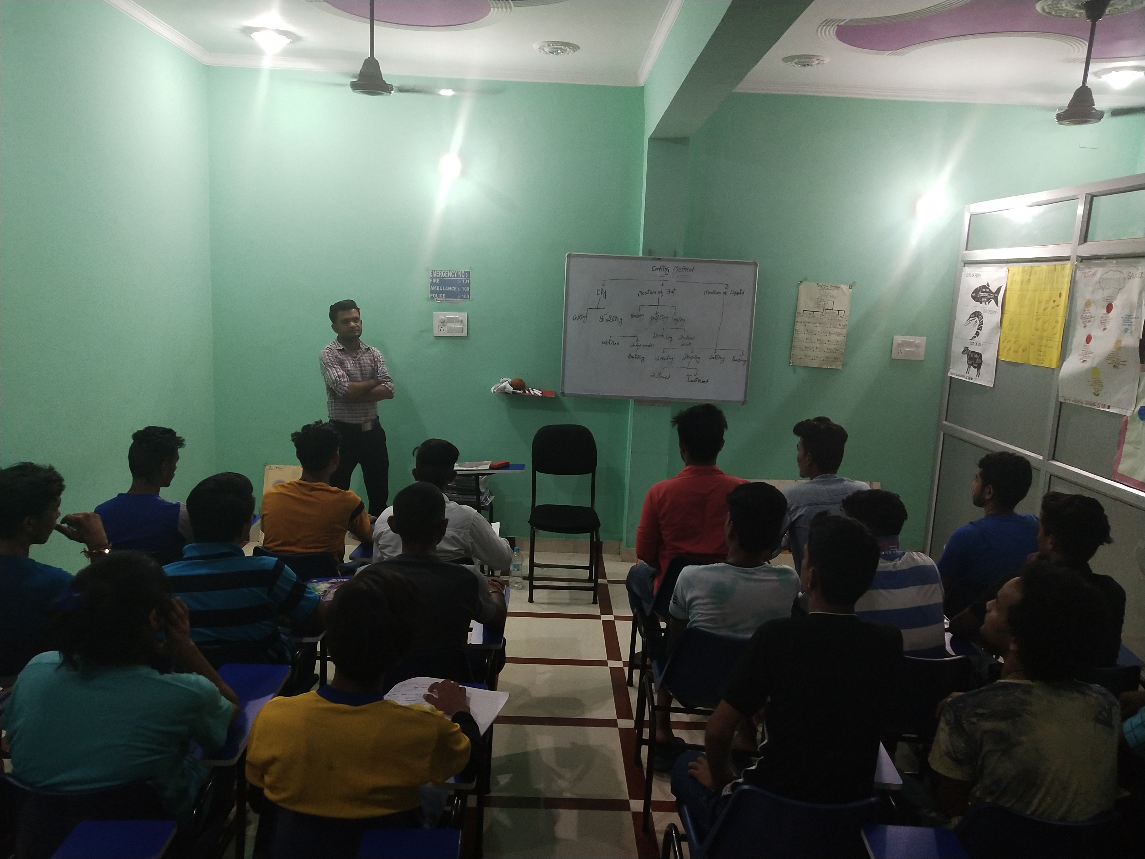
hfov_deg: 60.0
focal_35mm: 30
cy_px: 430
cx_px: 572
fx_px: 992
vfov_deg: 46.8
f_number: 1.8
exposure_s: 1/50
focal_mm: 3.95
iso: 329
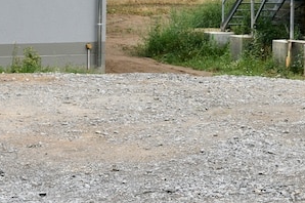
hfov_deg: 16.6
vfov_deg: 11.5
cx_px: 384
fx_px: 990
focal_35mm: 117
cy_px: -20
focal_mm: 34
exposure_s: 1/100
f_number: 5.6
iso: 64
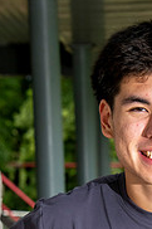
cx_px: 136
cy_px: 268
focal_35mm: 260
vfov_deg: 7.9
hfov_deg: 5.3
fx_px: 1650
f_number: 9
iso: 2000
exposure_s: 1/160
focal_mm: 105
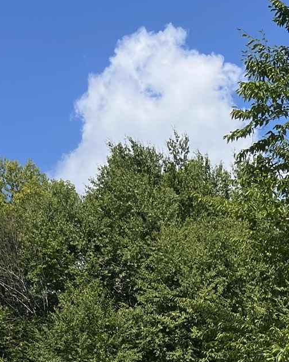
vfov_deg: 17.8
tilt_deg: -0.1
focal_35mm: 92
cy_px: 595
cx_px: 252
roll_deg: -0.6
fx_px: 985
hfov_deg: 16.5
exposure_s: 1/2825
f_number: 1.6
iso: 50
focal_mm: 5.1
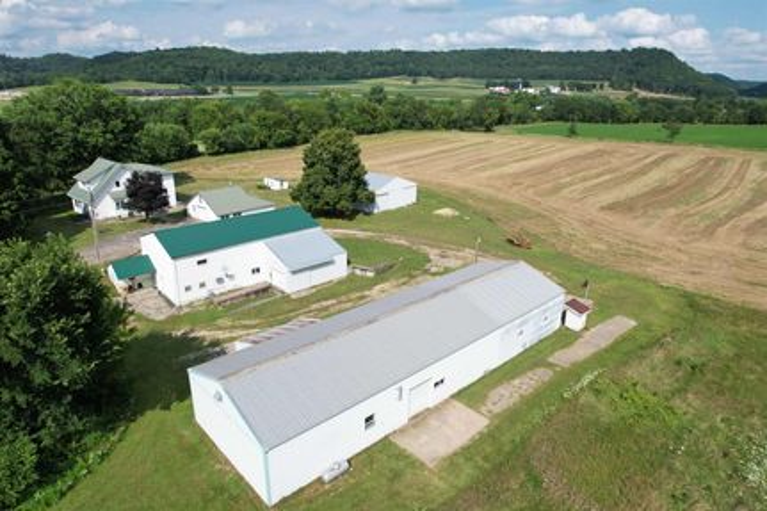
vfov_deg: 57.2
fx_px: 469
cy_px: 256
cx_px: 384
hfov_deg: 78.6
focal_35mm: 22
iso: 140
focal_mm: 8.38
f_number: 2.8
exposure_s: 1/2500
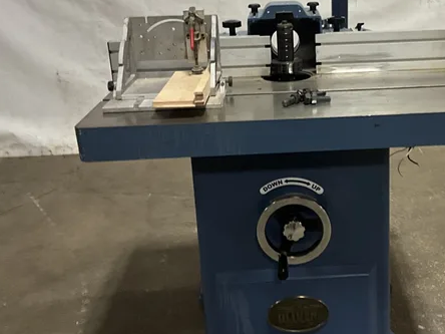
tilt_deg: -16.6
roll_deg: +2.0
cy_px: 113
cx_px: 321
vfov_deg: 29.5
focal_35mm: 49
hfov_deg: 38.1
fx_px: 630
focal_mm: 3
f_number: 1.8
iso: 125
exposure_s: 1/60
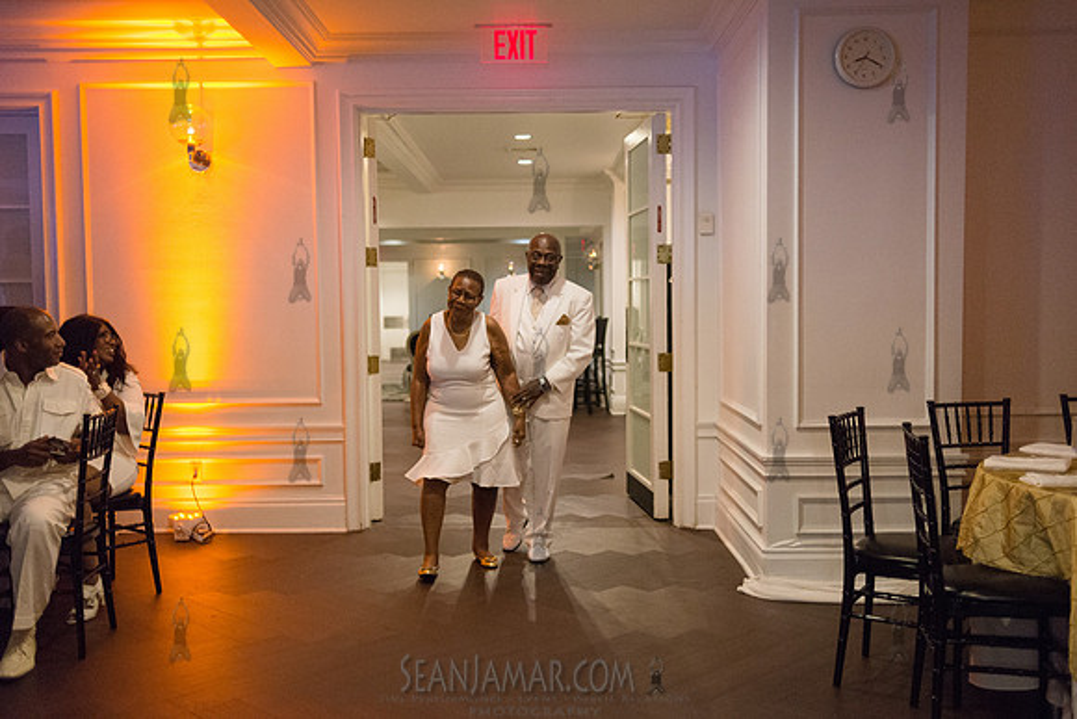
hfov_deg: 53.2
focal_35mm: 36
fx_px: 1075
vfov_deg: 37.0
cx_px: 538
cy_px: 360
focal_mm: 35
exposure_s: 1/250
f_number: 2
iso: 4000
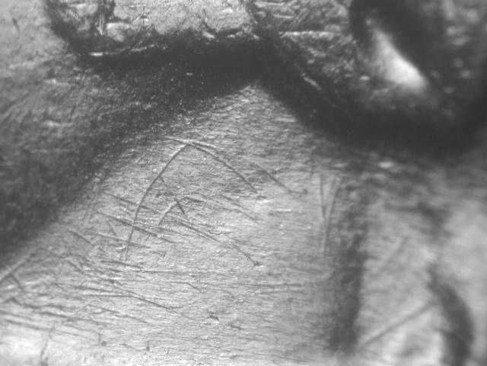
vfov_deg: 9.6
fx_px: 2167
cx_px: 244
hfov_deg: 12.8
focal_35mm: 154
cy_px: 183
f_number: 5.1
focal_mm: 32
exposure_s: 1/15.3
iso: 100
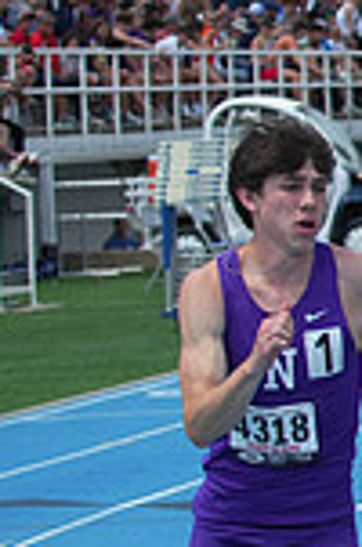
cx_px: 1014
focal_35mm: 385
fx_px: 5833
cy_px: 371
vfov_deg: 5.4
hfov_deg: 3.5
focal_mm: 100
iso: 400
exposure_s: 1/2000
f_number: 5.6
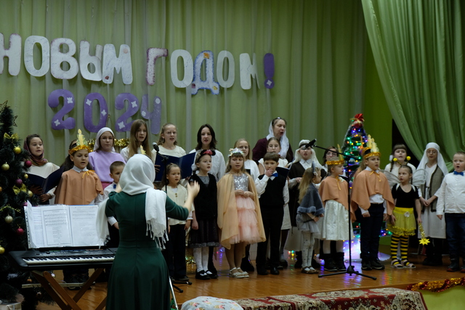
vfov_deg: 18.7
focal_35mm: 73
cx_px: 232
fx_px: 943
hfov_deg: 27.7
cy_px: 155
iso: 800
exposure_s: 1/30
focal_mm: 48.4
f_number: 4
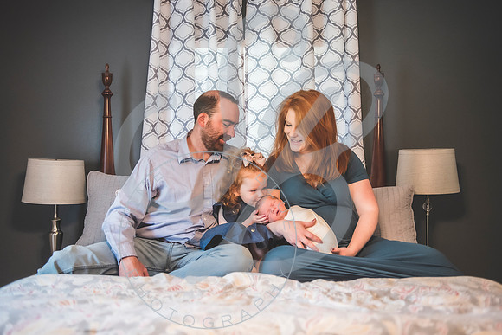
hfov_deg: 50.9
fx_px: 527
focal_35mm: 38
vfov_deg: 35.3
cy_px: 159
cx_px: 247
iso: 1600
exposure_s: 1/125
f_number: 2.8
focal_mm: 35
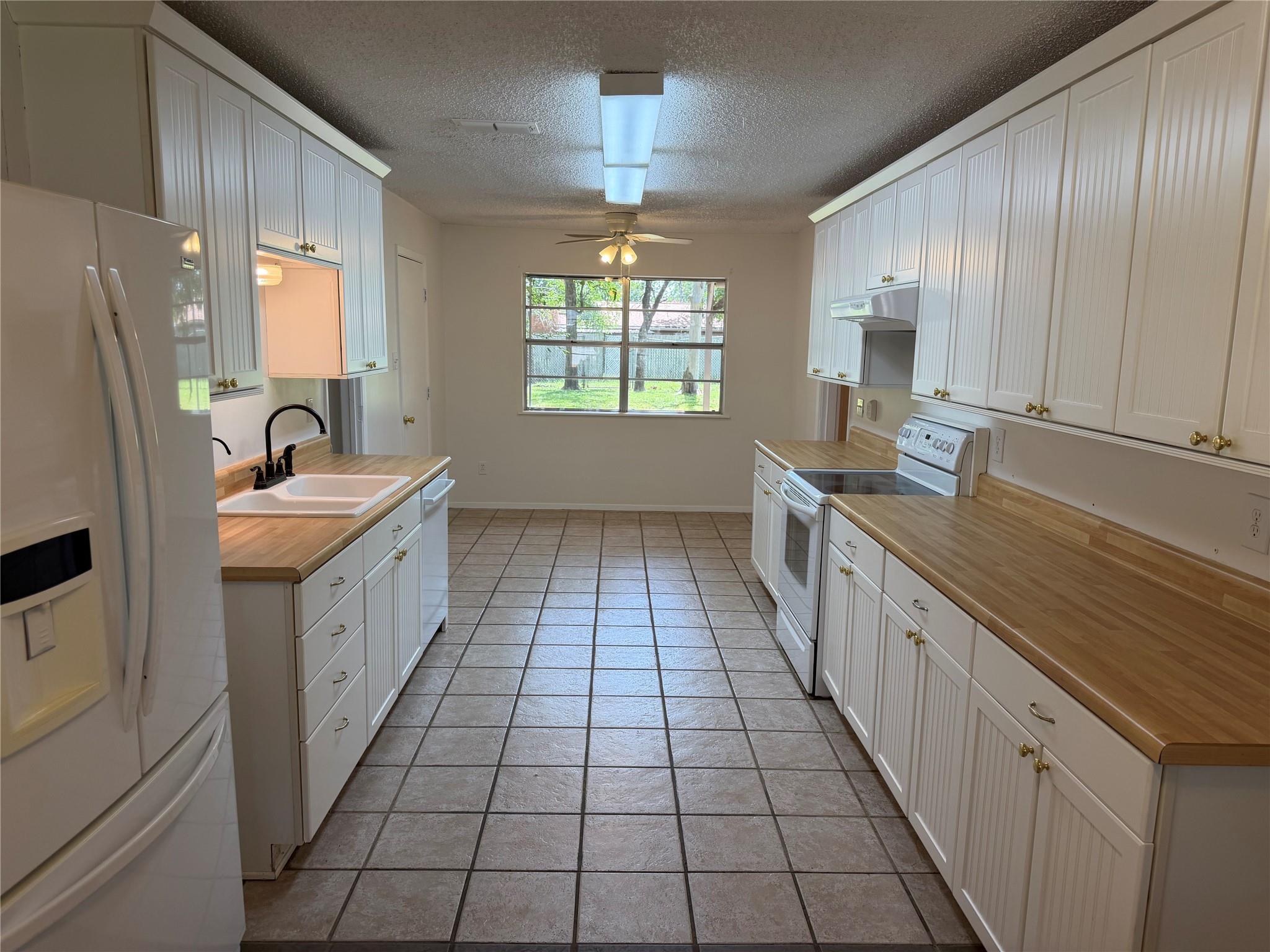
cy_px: 476
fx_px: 881
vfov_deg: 56.8
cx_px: 635
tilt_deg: -8.8
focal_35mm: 24
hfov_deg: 71.6
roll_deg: -1.1
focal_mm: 6.76
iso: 80
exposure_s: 1/181
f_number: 1.78
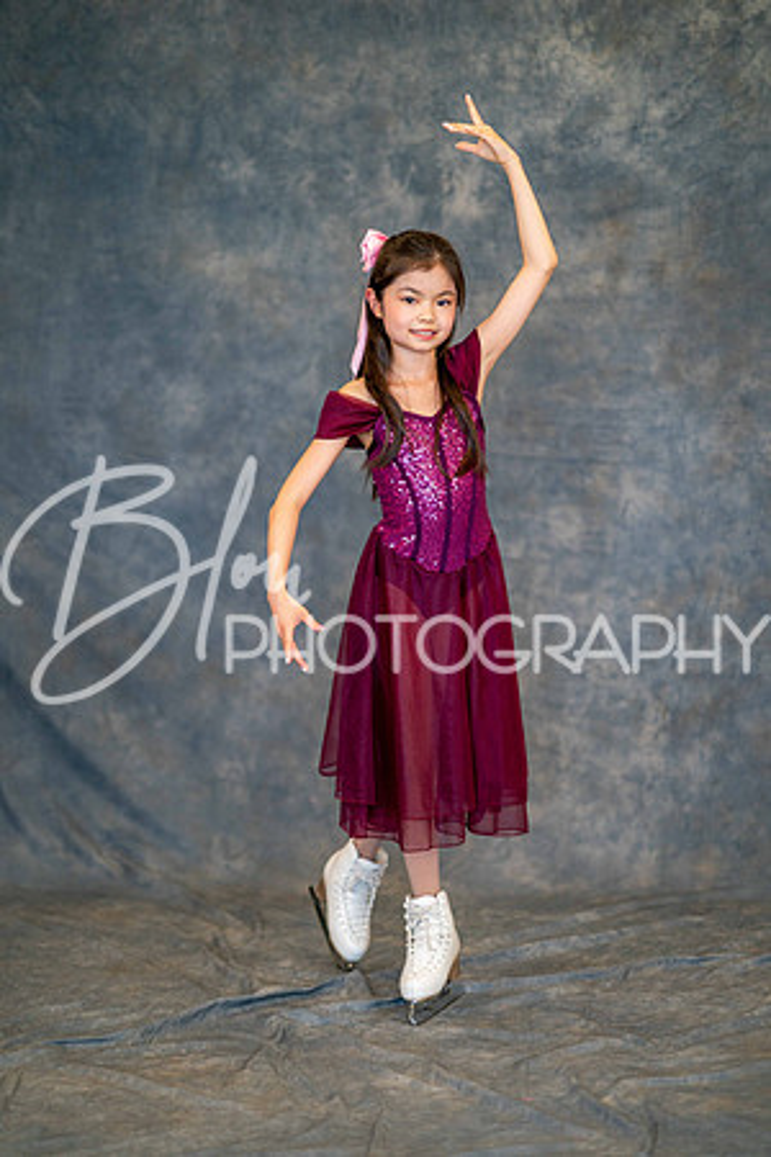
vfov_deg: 23.9
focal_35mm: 85
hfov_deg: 16.1
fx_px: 2730
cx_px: 386
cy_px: 578
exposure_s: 1/200
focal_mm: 85
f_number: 1.4
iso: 500
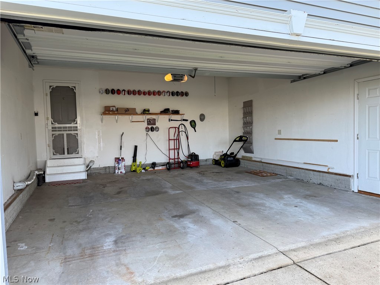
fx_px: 263
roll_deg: +1.9
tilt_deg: -4.3
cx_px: 190
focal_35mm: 24
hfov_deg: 71.6
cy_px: 142
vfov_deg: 56.8
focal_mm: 6.76
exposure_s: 1/401
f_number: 1.78
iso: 80
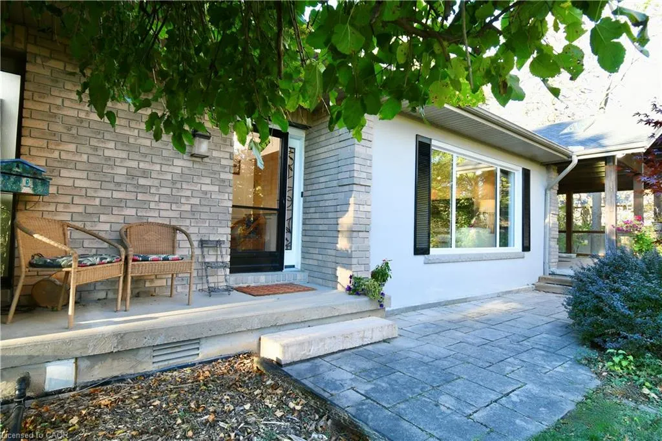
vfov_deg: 64.5
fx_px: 349
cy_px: 220
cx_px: 331
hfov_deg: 86.9
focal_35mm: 19
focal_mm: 13
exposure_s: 1/13
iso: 250
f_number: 9
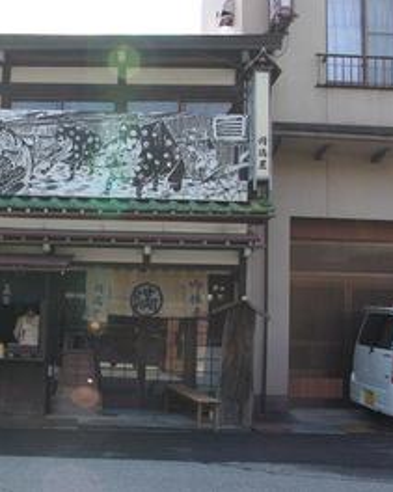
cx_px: 102
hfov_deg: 33.0
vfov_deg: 41.4
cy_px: 245
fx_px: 650
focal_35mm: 45
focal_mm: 21
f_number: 8
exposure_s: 1/500
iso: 1100
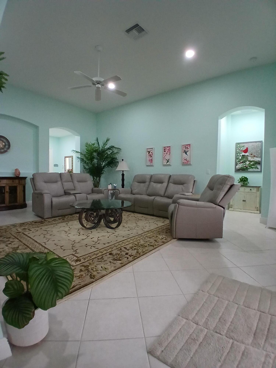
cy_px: 184
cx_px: 138
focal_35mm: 17
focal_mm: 1.4
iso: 320
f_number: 2.2
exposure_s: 1/30
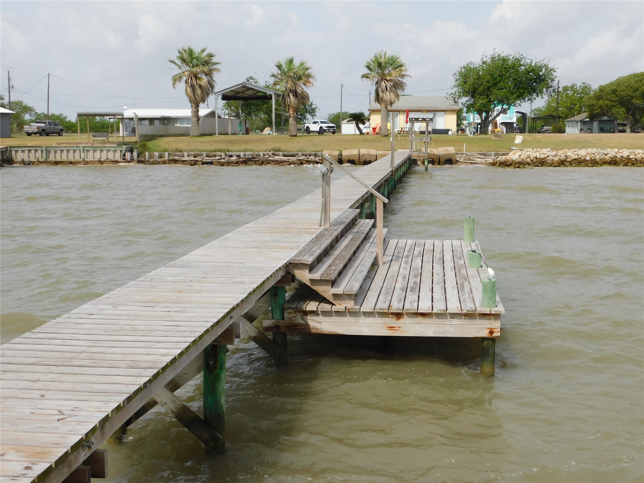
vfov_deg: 32.2
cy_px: 242
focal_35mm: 45
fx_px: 837
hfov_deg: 42.1
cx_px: 322
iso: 125
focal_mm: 8
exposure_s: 1/1250
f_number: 3.7
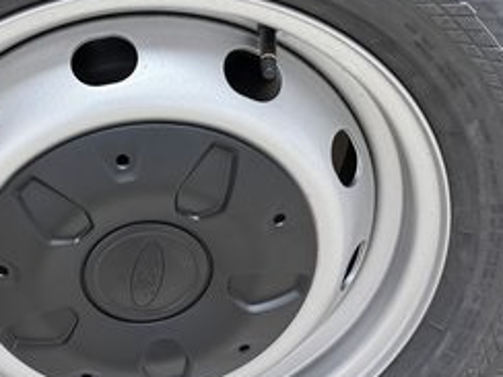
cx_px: 134
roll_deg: +0.5
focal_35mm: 63
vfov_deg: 23.2
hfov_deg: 30.3
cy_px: 136
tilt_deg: -32.7
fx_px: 915
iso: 160
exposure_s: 1/60
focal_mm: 6.76
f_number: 1.78
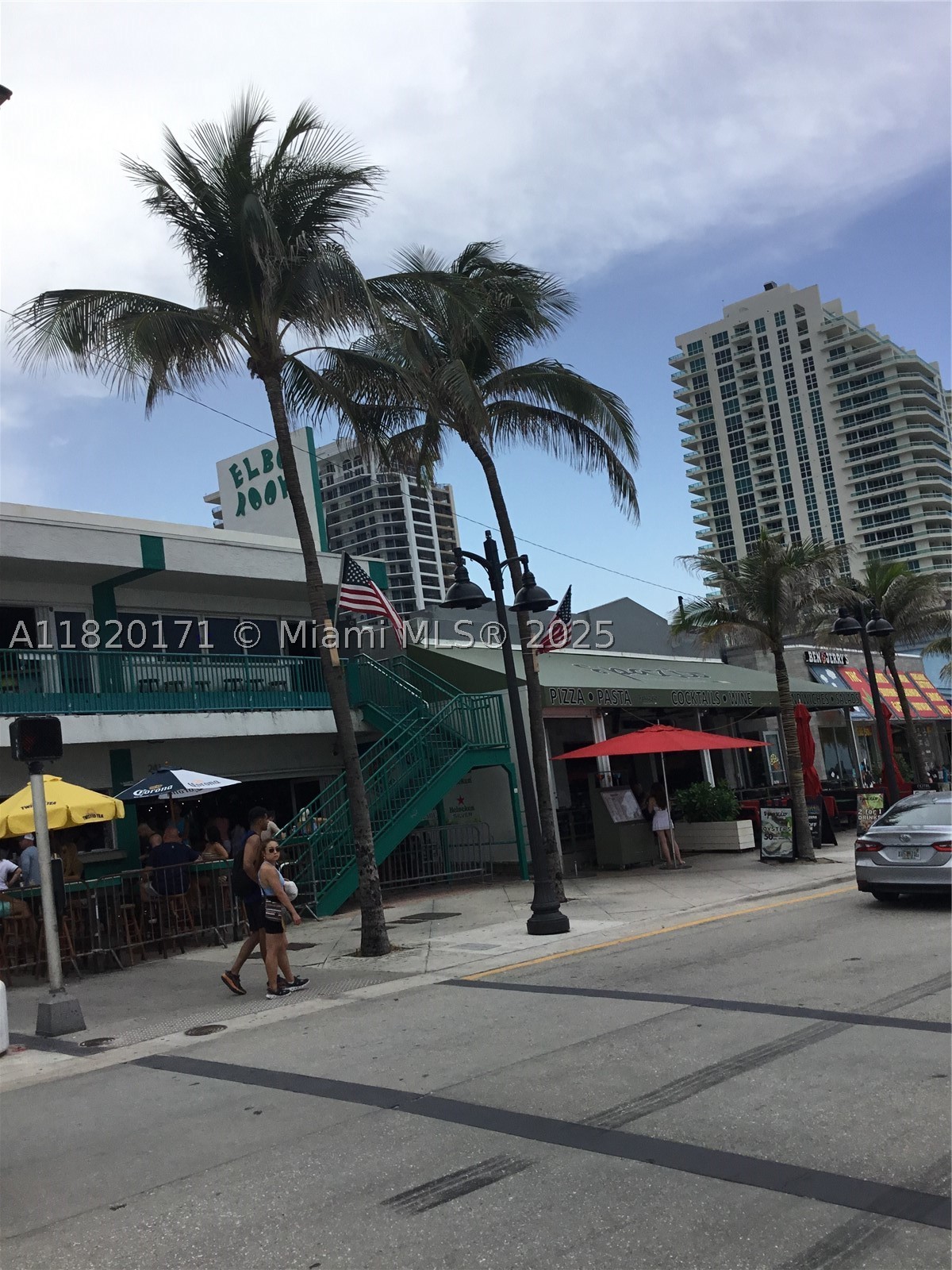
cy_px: 635
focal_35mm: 31
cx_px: 476
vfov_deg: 58.4
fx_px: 1137
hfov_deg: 45.4
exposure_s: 1/1698
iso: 25
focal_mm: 3.3
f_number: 2.4
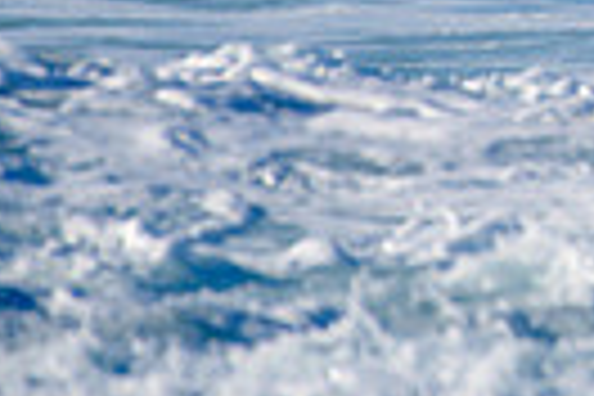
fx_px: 36182
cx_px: 1197
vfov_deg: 0.6
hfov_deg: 0.9
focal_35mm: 2193
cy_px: -448
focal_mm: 500
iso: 200
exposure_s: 1/1600
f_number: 5.6
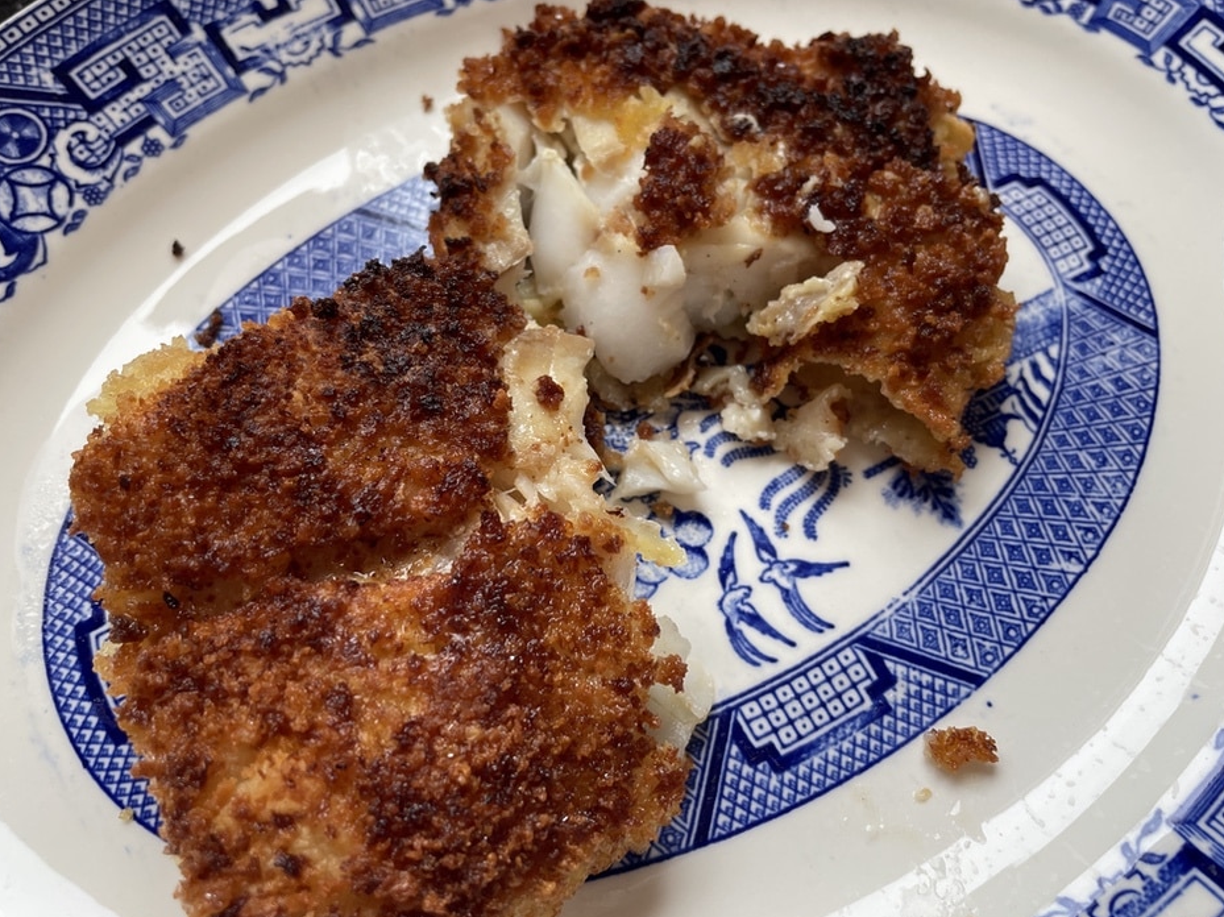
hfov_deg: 63.4
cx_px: 592
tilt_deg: -66.8
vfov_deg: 49.7
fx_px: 990
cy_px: 451
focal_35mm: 28
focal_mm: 4.2
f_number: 1.6
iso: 80
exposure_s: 1/120
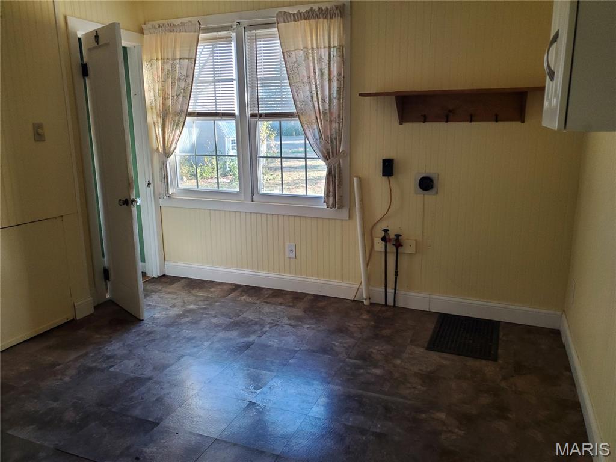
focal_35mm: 26
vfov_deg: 53.1
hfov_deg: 67.3
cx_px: 308
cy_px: 231
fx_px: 463
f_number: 1.5
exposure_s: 1/120
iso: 320
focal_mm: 4.3
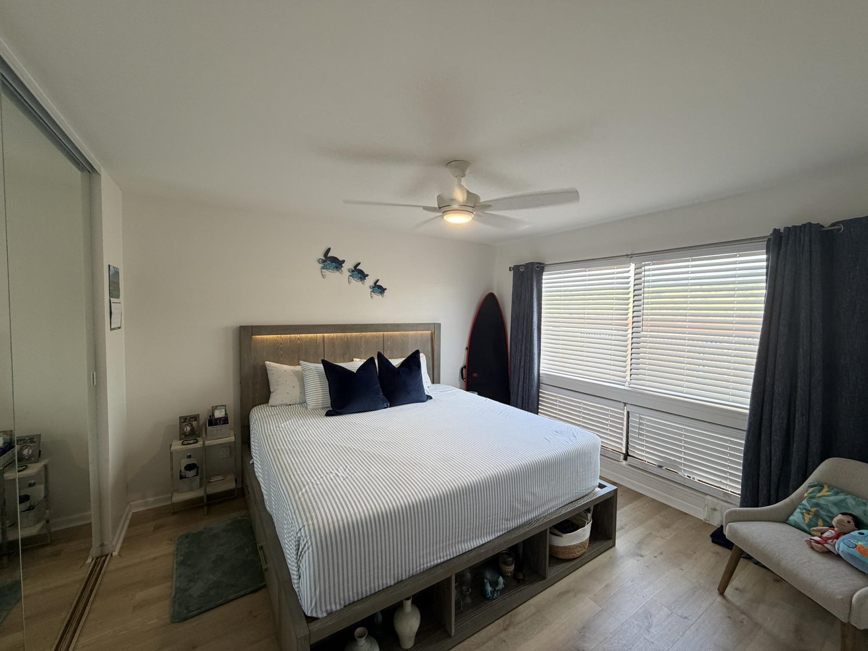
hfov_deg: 102.1
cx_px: 434
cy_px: 326
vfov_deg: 85.7
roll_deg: -0.3
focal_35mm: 14
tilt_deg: -2.7
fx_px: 351
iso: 100
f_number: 2.2
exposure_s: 1/120
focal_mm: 2.22
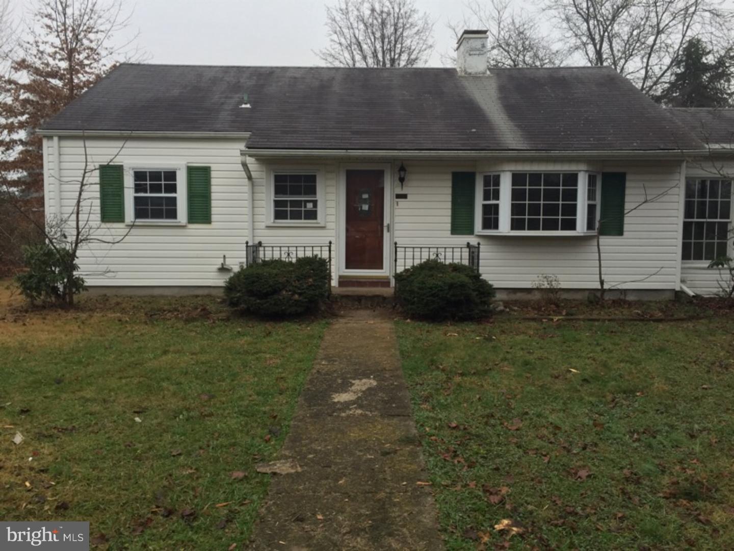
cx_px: 367
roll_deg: -1.3
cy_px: 276
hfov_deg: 61.7
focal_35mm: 29
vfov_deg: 48.2
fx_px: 615
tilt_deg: -3.6
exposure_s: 1/120
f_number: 2.2
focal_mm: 4.15
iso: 50
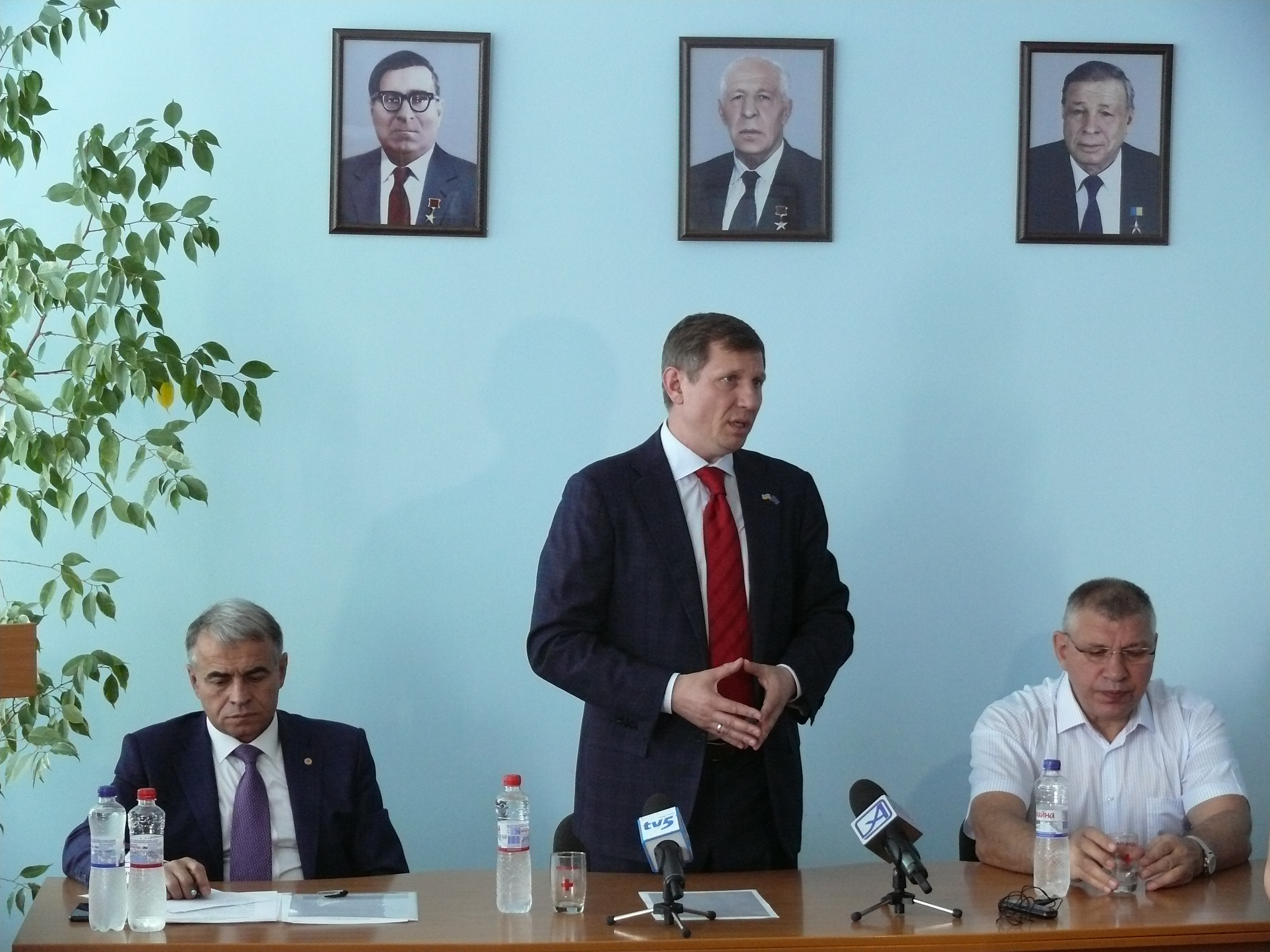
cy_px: 476
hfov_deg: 21.8
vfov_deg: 16.4
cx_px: 635
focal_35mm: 90
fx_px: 3302
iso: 400
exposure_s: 1/50
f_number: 3.2
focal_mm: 19.1
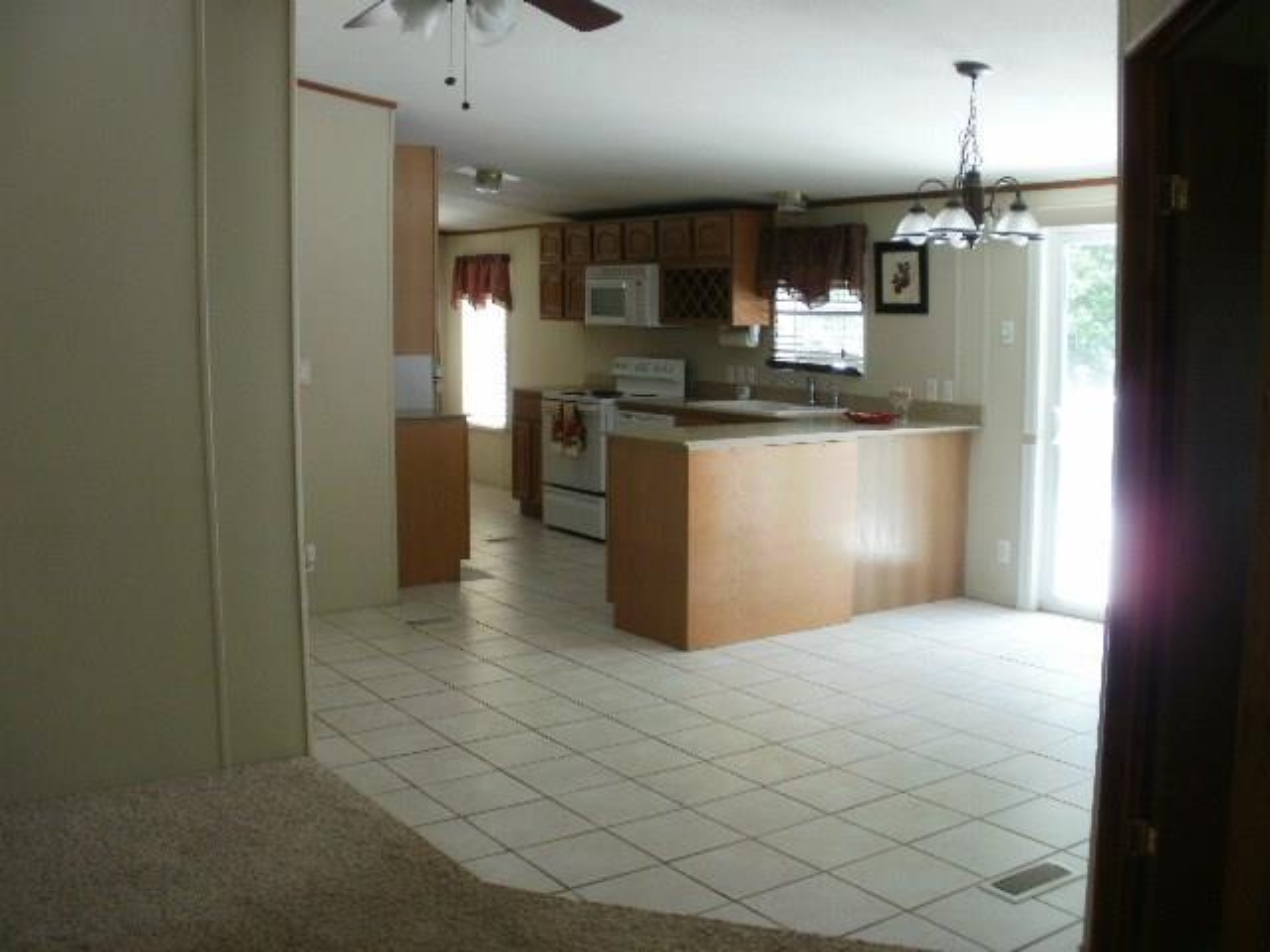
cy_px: 476
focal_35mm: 36
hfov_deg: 51.4
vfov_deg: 39.7
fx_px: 1321
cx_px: 635
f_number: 3.5
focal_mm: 6.3
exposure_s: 1/40
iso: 100
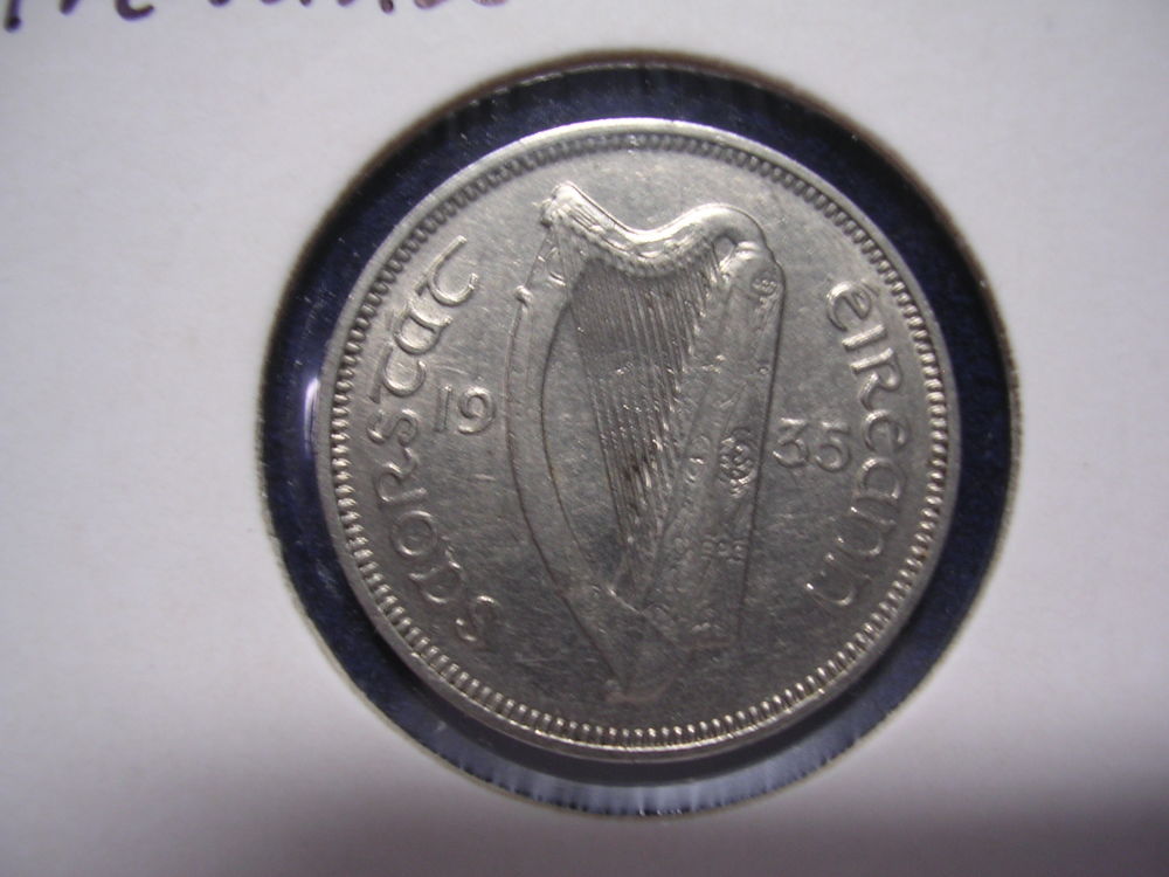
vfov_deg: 37.7
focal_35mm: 38
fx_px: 1283
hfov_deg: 49.0
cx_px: 584
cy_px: 438
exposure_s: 1/10
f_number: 2.8
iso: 100
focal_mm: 5.8
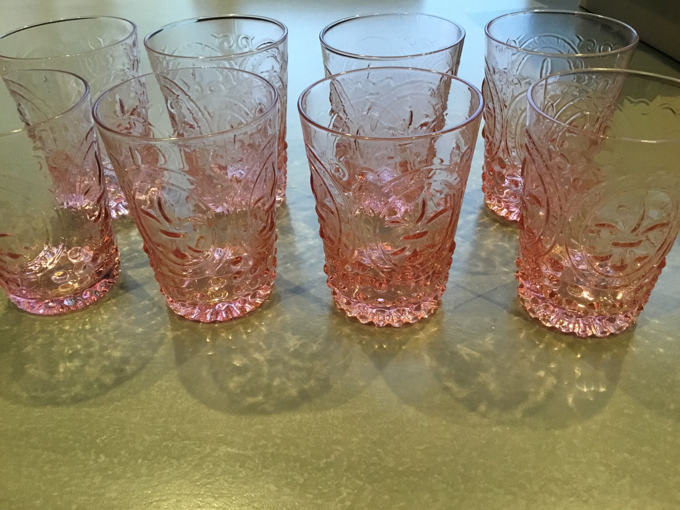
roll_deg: +3.0
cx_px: 340
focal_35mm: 31
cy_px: 255
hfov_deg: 58.4
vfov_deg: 45.4
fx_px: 609
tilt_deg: -35.7
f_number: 2.4
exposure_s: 1/33
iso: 200
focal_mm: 3.3
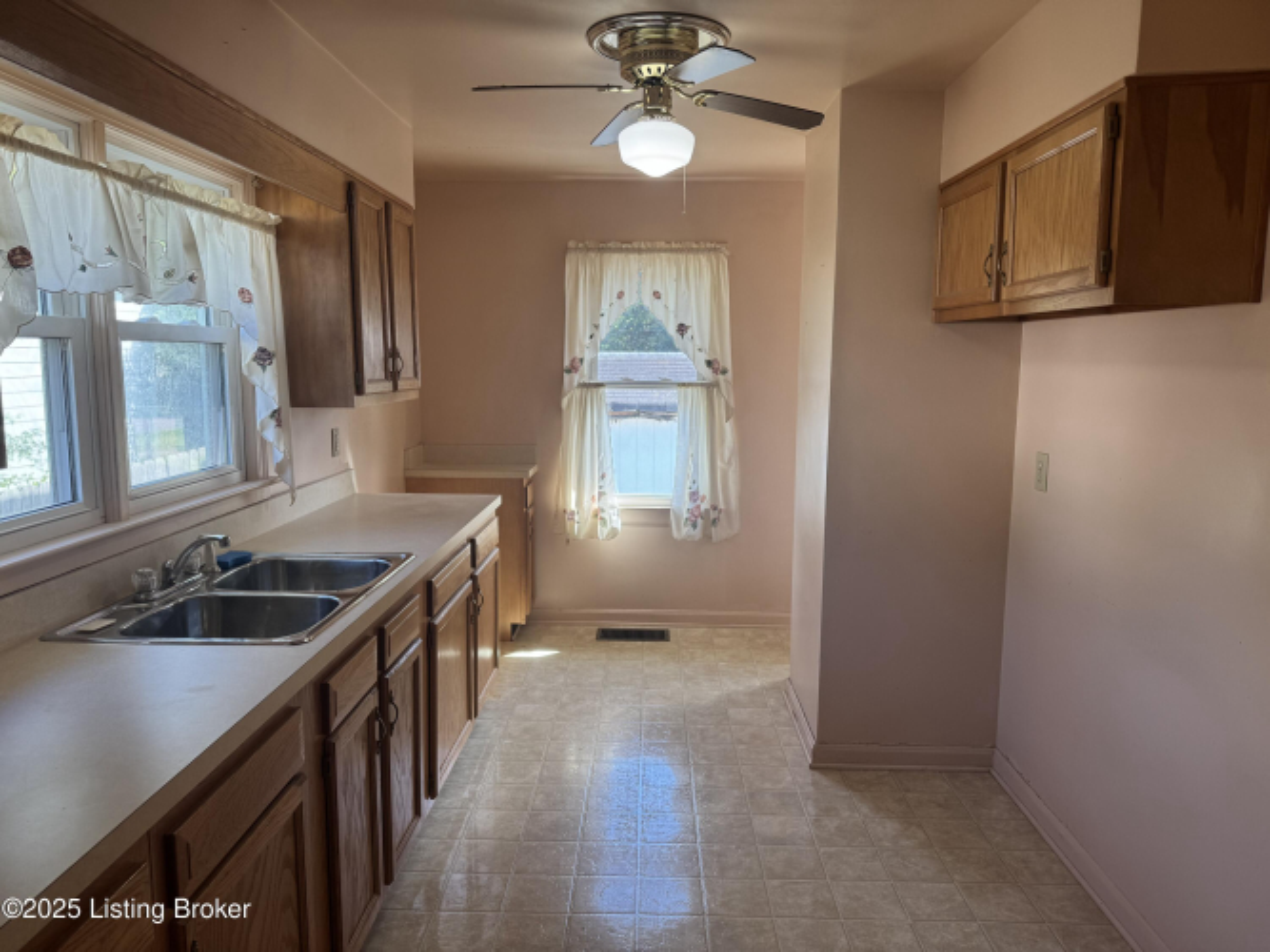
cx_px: 635
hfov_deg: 71.6
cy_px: 476
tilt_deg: -8.1
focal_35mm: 24
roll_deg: -0.3
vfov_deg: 56.8
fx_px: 880
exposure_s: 1/120
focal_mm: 6.76
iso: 80
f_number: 1.78
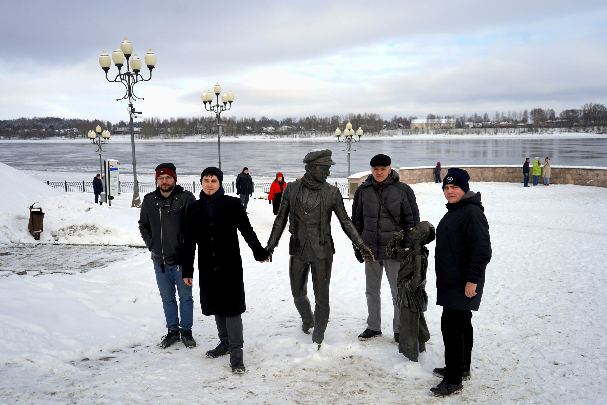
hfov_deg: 60.3
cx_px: 304
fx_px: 523
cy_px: 202
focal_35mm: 31
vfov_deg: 42.3
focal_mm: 31
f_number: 4.5
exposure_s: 1/1000
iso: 100
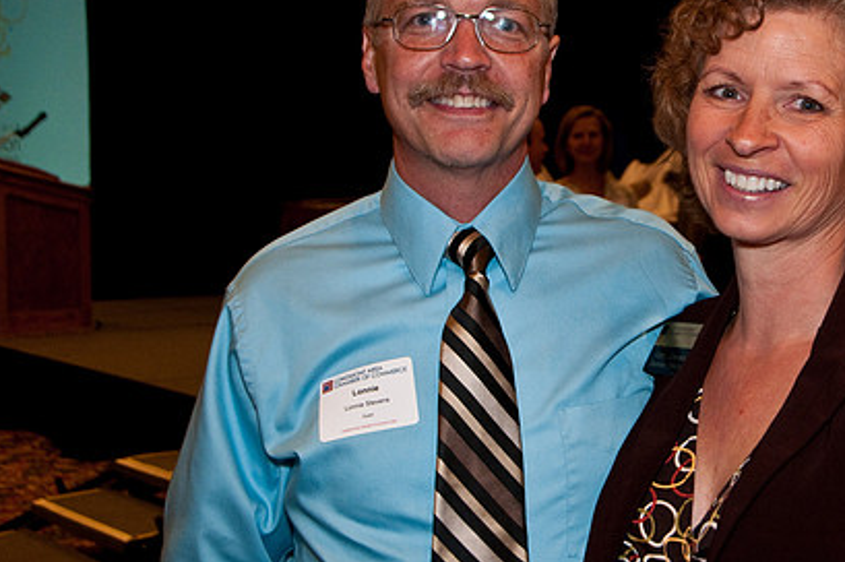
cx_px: 578
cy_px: 185
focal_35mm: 68
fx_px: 1595
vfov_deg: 19.9
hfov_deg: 29.4
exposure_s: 1/30
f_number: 6.3
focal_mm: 32
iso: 640
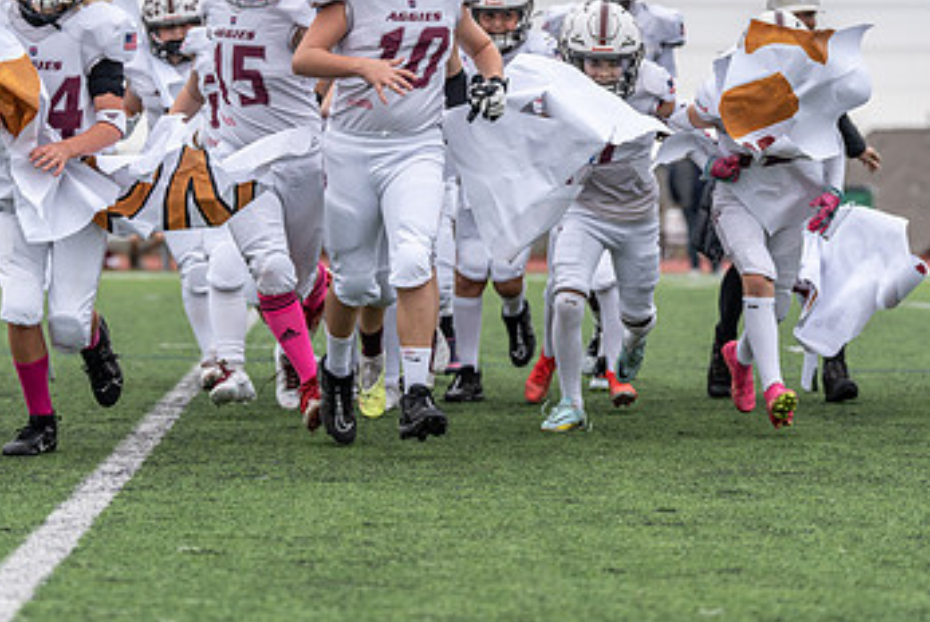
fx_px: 4318
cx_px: 375
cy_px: 122
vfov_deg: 8.2
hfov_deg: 12.3
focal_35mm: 167
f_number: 2.8
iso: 500
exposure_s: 1/1250
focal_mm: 100
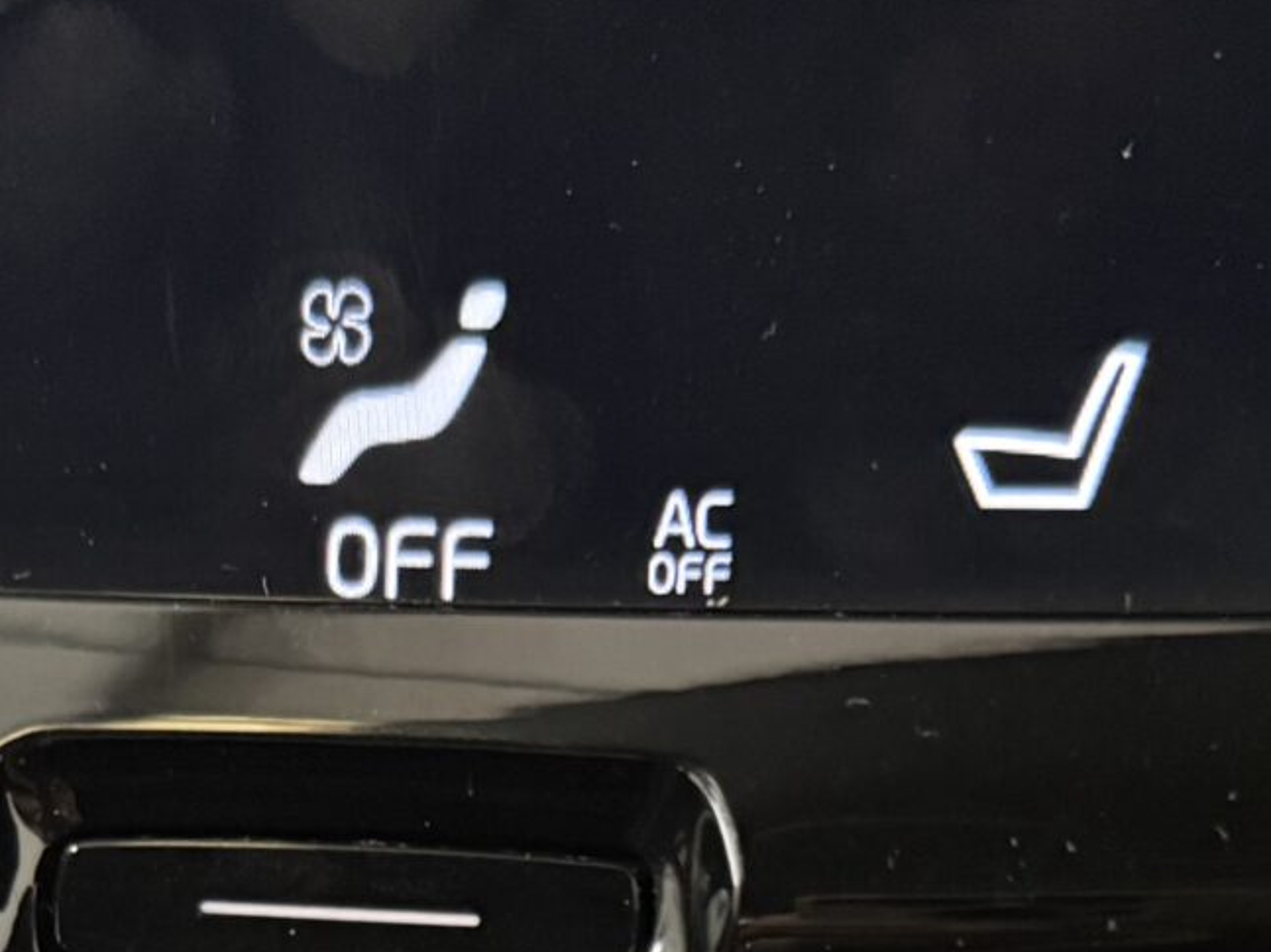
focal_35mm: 95
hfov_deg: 20.6
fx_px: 3487
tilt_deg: -30.4
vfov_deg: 14.2
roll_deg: +3.0
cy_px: 1557
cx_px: 456
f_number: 1.78
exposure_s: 1/25
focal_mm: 6.76
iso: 1000
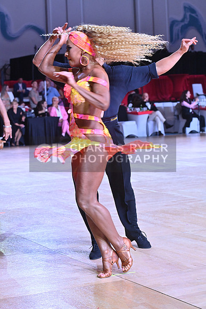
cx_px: 103
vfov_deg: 23.6
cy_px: 154
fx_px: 738
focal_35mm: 86
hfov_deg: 15.9
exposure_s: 1/400
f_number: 7.1
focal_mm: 86
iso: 4000
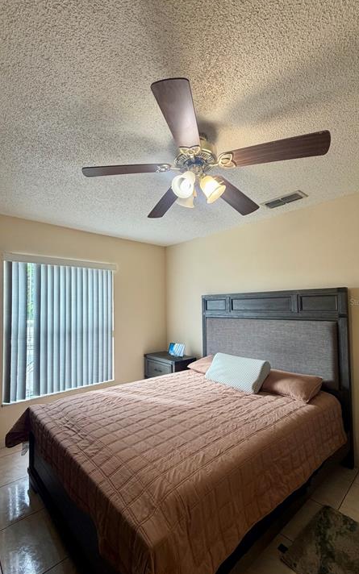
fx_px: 250
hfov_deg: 70.9
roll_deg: +0.4
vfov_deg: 97.7
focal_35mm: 16
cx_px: 154
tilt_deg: +1.7
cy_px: 302
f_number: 2.2
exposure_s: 1/120
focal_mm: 2.22
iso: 125
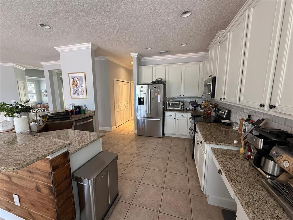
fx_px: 119
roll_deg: +0.4
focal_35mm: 14
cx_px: 146
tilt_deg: -8.7
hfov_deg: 102.1
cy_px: 110
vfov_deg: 85.7
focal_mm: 2.22
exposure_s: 1/120
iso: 320
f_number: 2.2
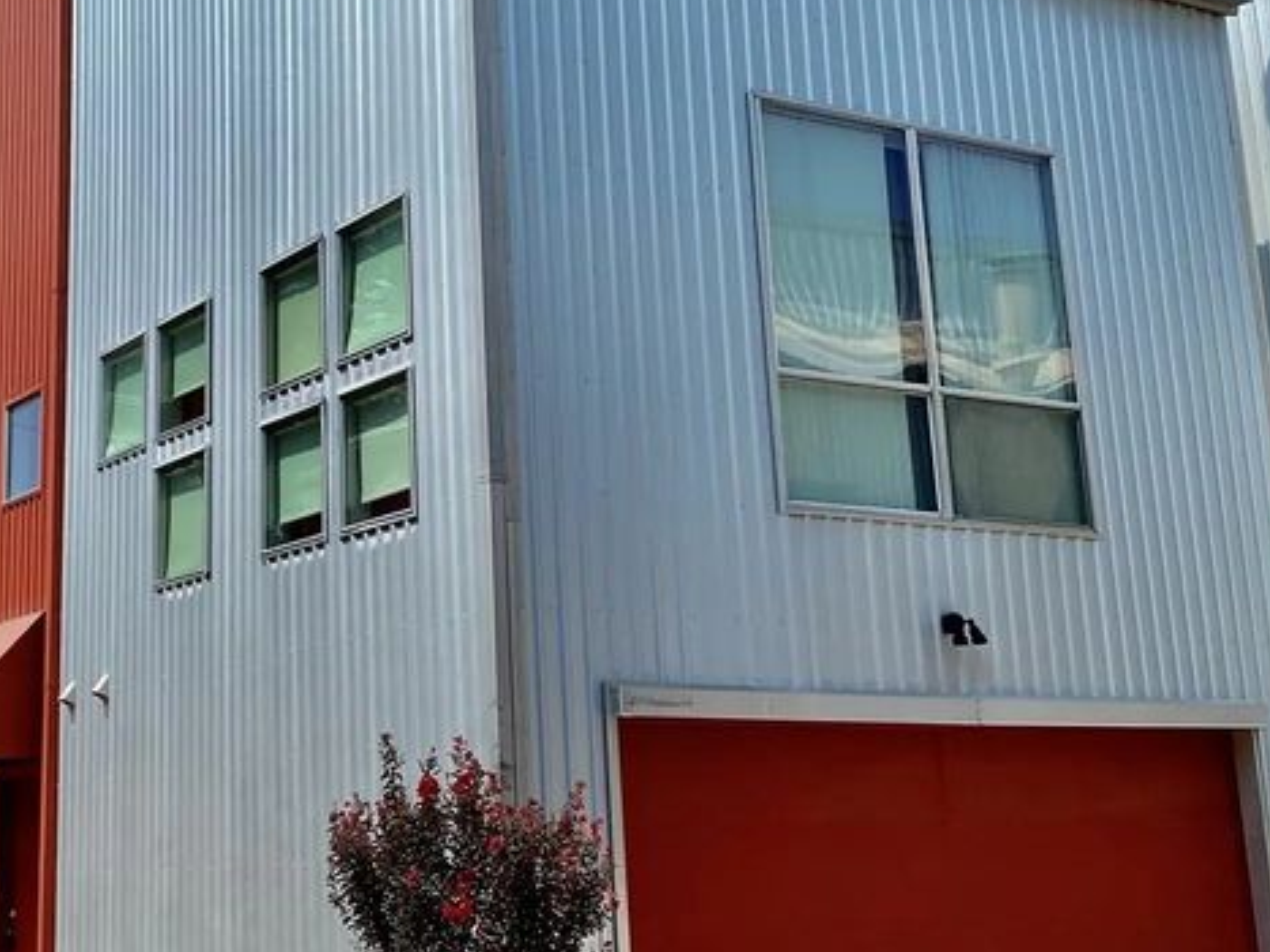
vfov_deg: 25.5
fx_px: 2091
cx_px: 397
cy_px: 305
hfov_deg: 33.4
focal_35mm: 57
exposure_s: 1/3846
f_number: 1.8
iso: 32
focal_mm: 4.25
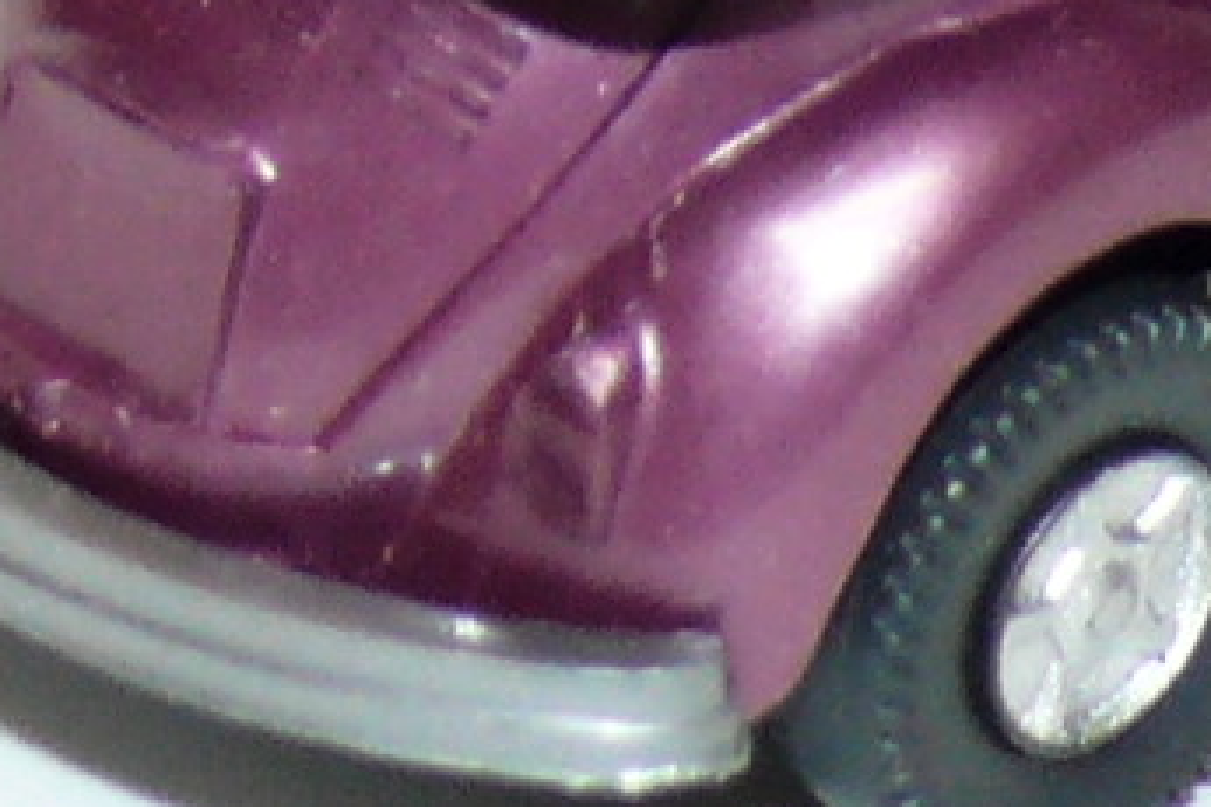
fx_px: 23680
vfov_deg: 2.0
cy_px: -351
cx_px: 1292
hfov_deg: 2.9
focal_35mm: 704
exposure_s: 1/30
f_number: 4
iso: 100
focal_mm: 17.3
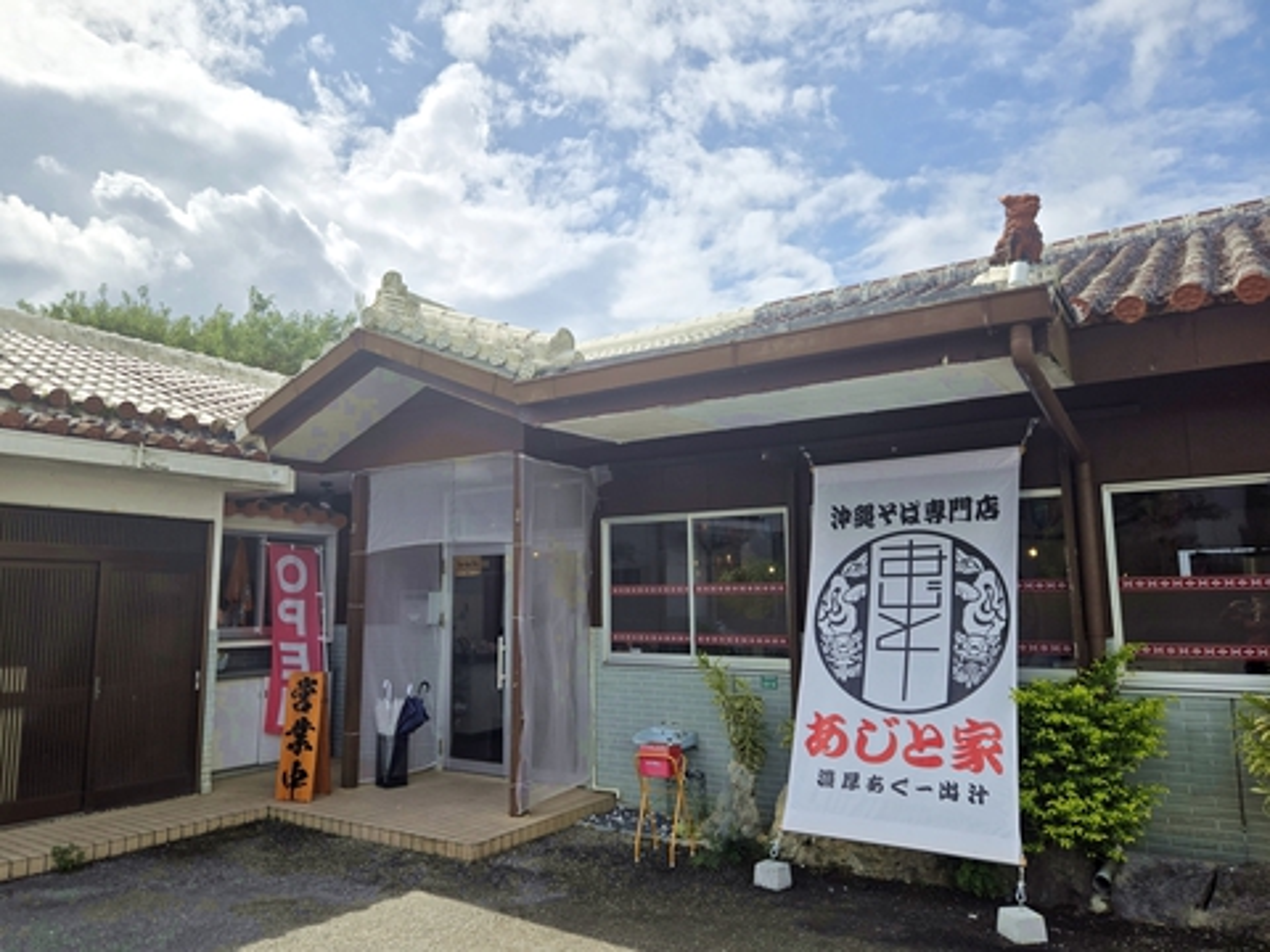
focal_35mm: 23
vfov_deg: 58.9
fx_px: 844
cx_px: 635
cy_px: 476
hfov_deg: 73.9
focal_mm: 5.4
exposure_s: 1/3956
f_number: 1.8
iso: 25
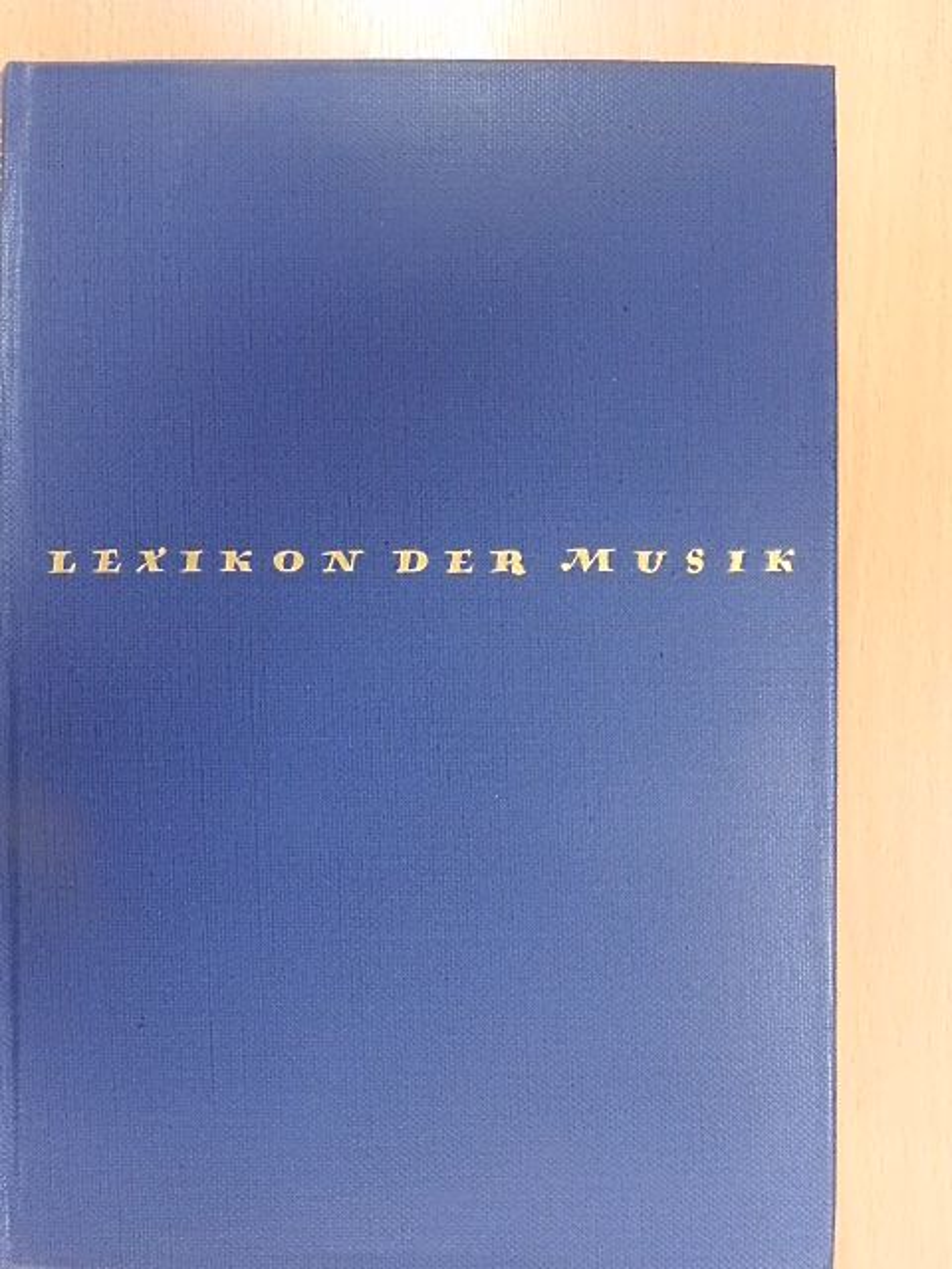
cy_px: 634
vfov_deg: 38.2
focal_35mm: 50
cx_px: 476
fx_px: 1833
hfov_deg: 29.1
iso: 1600
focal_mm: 9
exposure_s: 1/60
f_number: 4
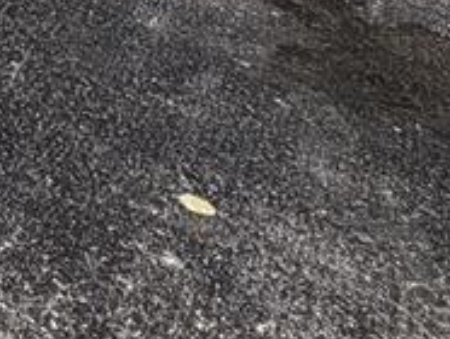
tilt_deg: -1.1
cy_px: -494
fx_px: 1002
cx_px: -402
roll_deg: -0.5
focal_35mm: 77
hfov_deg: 18.5
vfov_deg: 13.5
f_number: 2.2
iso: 20
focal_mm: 2.22
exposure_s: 1/1033
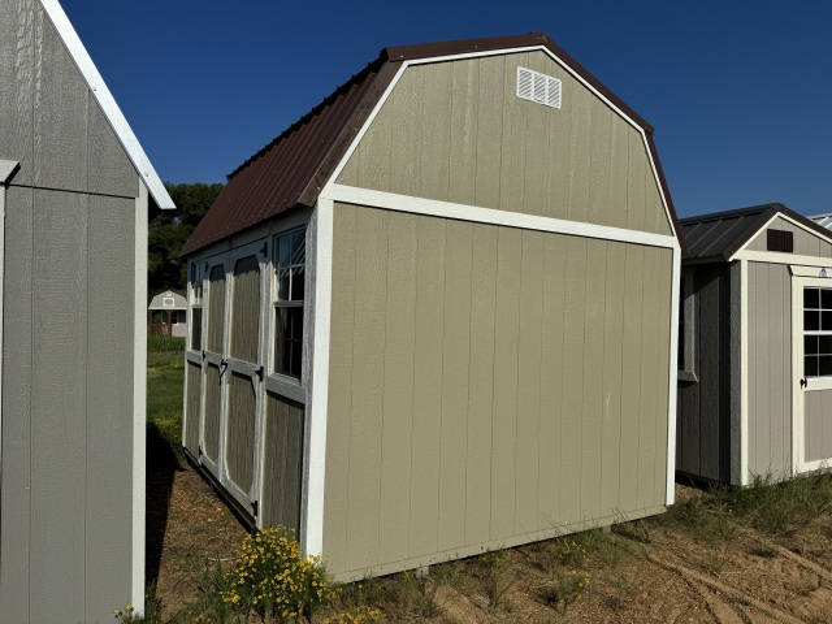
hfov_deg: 71.6
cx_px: 416
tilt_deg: +3.7
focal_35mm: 24
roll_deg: -0.7
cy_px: 312
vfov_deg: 56.8
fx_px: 577
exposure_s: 1/15152
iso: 100
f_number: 1.78
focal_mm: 6.76
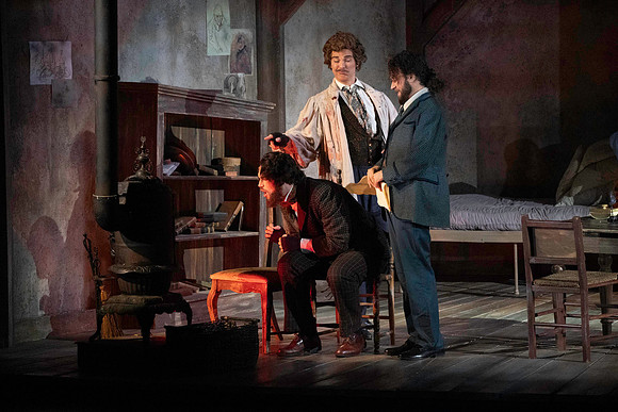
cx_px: 309
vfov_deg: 4.1
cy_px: 206
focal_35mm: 333
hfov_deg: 6.2
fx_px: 5718
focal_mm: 333
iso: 16000
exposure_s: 1/320
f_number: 11
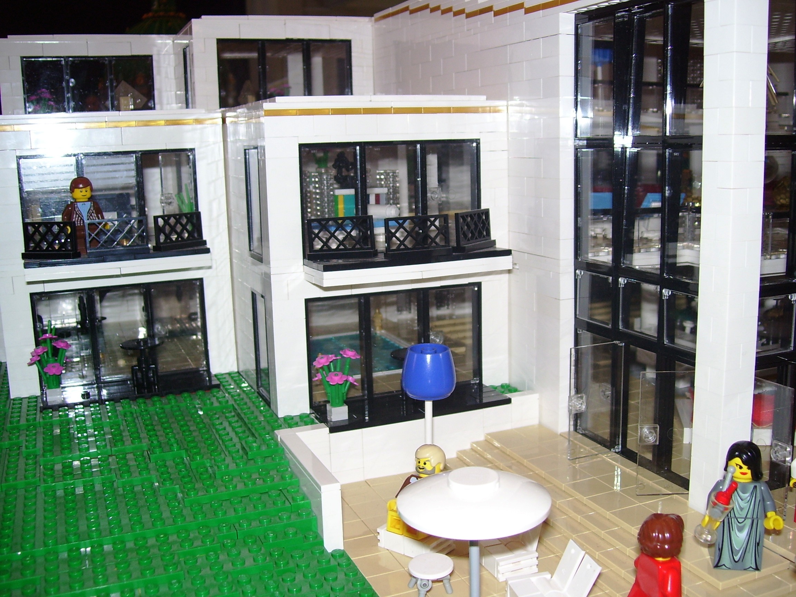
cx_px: 398
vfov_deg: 39.7
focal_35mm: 36
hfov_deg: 51.4
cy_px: 298
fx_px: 828
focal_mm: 6
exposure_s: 1/60
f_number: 2.7
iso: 80
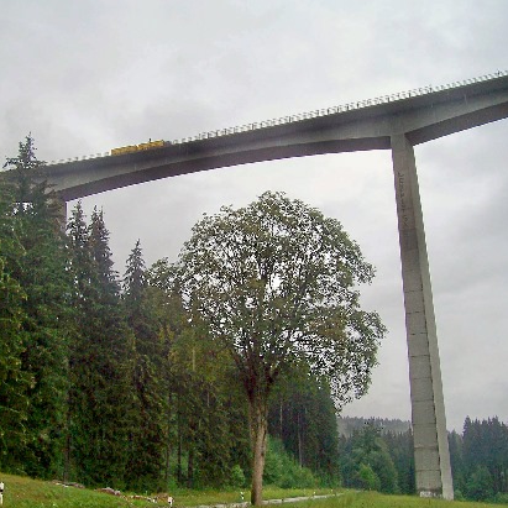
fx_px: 714
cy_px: 271
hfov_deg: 39.0
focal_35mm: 43
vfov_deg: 39.1
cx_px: 204
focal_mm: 5.6
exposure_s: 1/250
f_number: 5.6
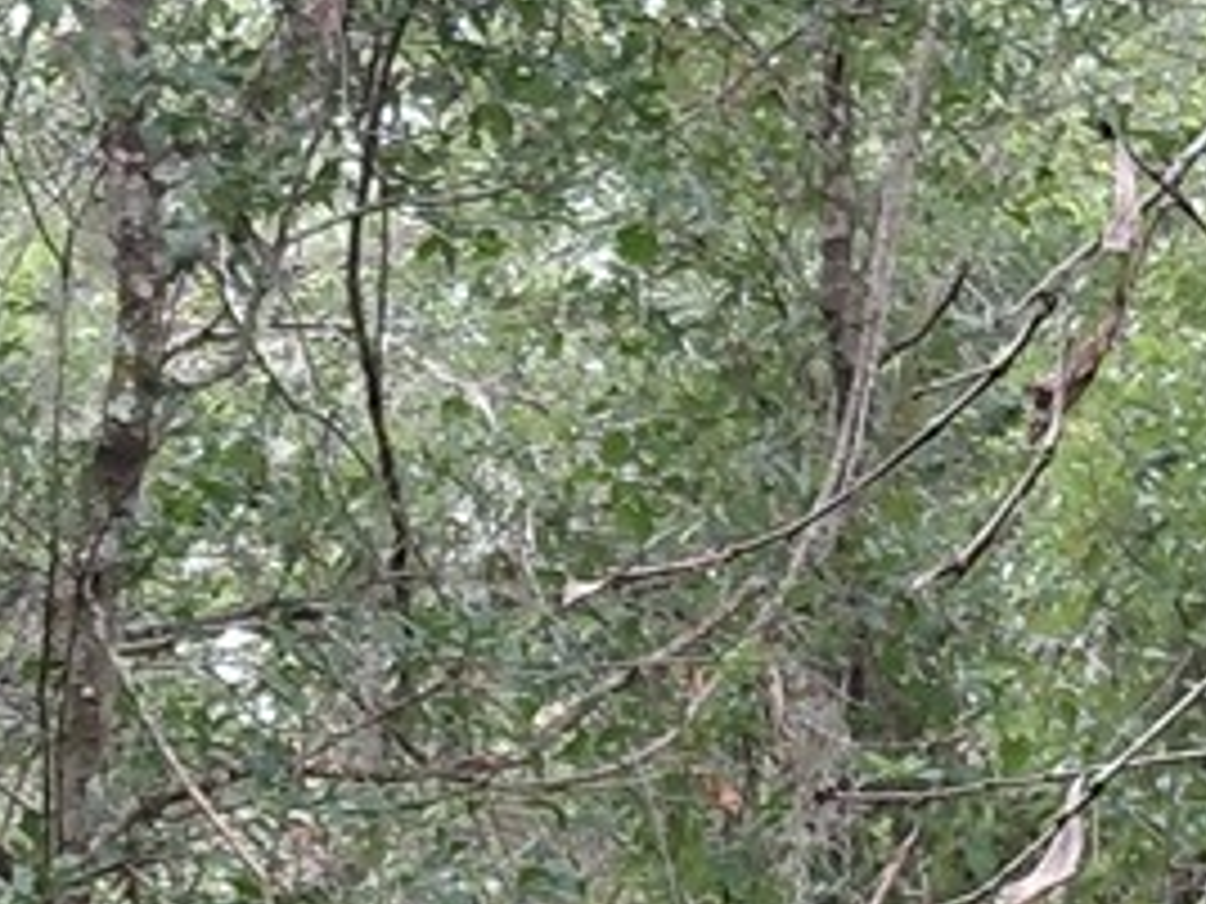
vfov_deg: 9.7
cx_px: 234
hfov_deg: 13.2
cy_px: 1309
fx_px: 5191
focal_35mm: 149
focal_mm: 4.69
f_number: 1.8
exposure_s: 1/120
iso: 64
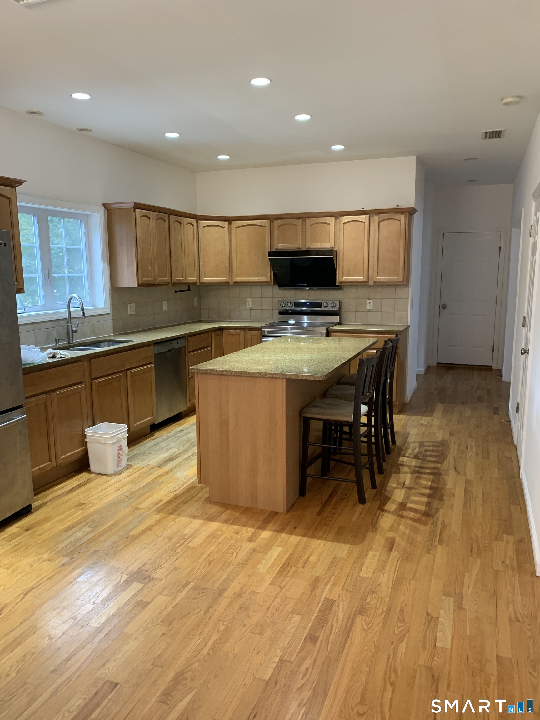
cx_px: 270
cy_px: 360
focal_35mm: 26
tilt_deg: -9.7
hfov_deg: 53.1
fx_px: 541
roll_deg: +0.9
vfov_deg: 67.3
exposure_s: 1/60
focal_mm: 4.25
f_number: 1.8
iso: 160
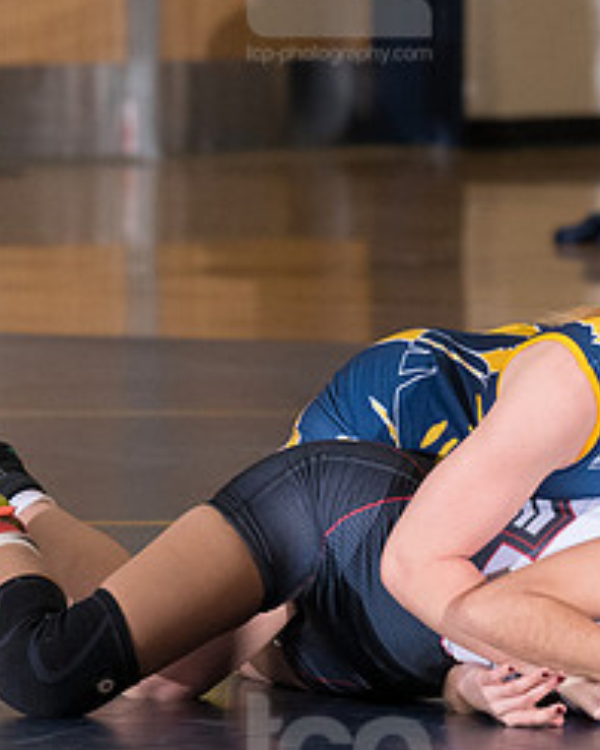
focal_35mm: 596
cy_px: 375
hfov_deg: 2.6
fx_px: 13221
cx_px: 771
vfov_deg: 3.2
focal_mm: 180
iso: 2000
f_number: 5.6
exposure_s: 1/250
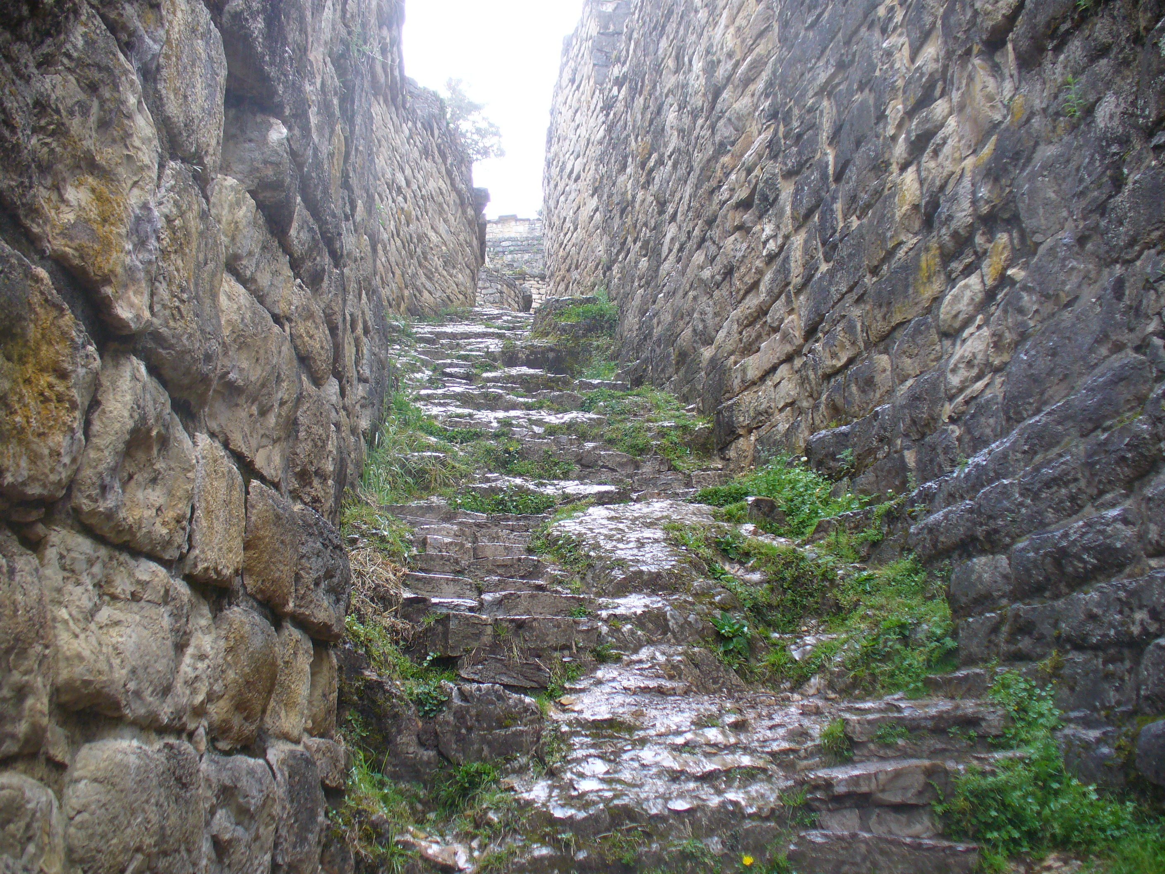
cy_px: 437
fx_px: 1245
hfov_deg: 50.1
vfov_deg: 38.7
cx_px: 582
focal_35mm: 37
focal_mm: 6.1
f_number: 2.8
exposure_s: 1/60
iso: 100
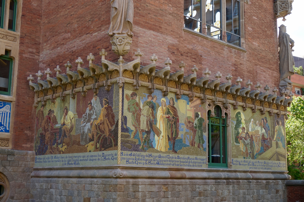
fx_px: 418
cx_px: 152
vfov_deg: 27.2
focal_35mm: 50
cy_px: 101
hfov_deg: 40.0
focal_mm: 33
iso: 100
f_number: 5.6
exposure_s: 1/160
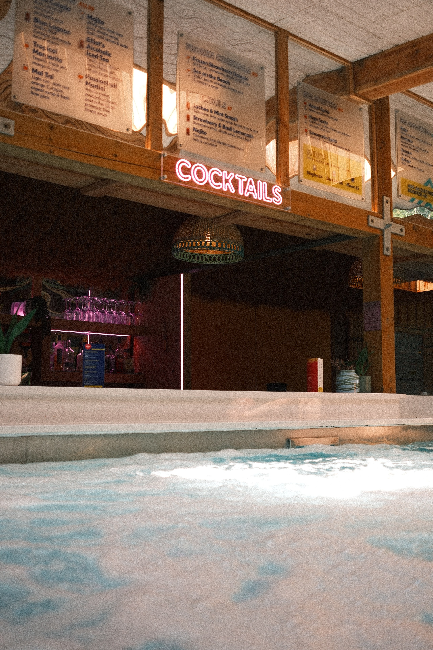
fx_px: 740
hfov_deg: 32.6
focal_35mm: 41
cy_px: 325
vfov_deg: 47.4
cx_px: 216
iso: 160
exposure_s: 1/200
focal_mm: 27
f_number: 2.8
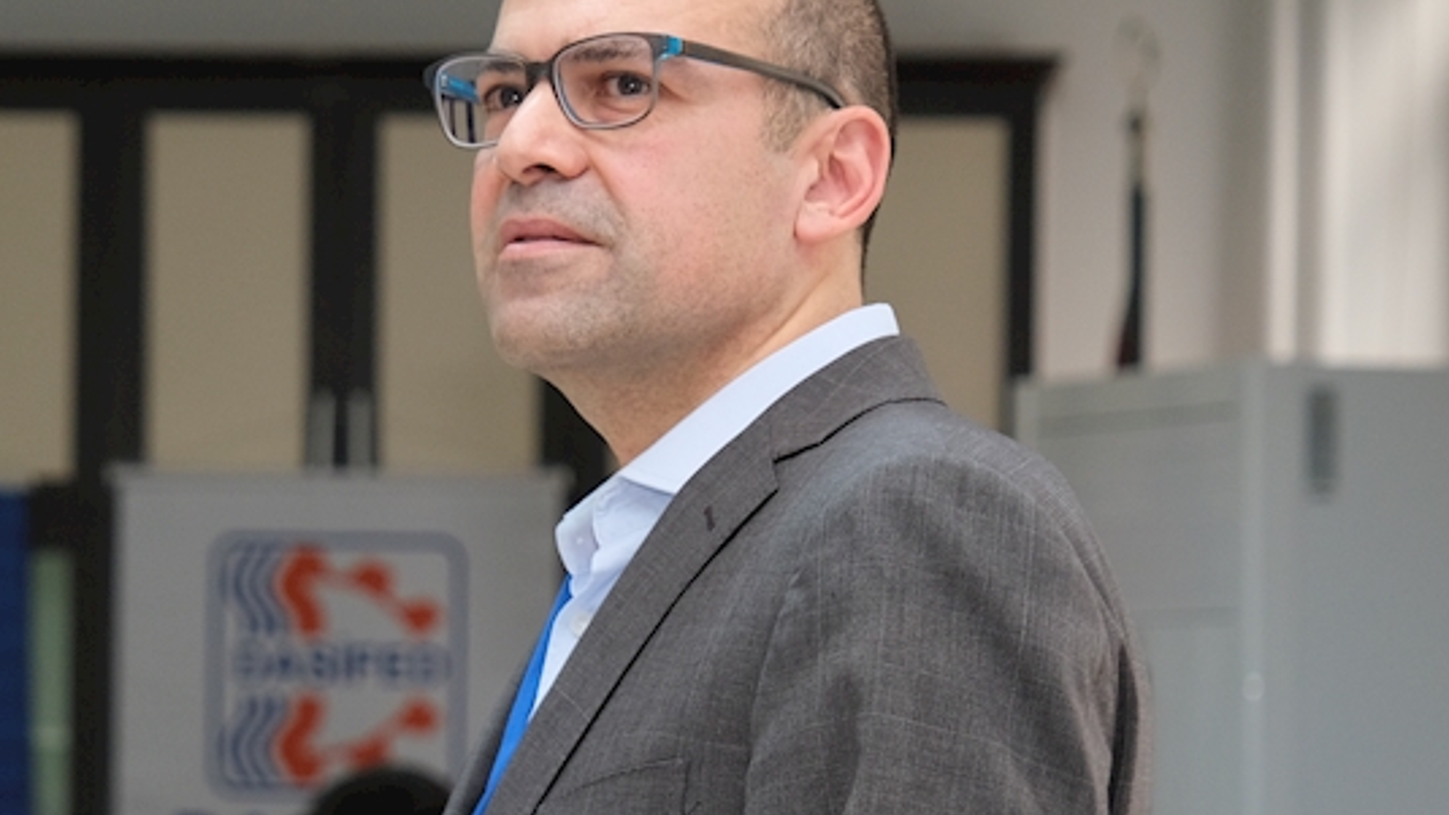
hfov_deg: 13.9
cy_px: 791
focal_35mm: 155
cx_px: 615
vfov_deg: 7.8
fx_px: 5956
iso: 800
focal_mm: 44.1
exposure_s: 1/60
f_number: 2.8
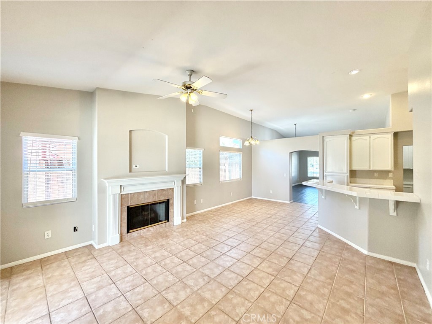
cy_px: 162
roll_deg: +0.1
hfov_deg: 102.1
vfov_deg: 85.7
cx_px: 216
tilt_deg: -0.3
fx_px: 175
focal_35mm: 14
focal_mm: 2.22
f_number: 2.2
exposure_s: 1/120
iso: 160
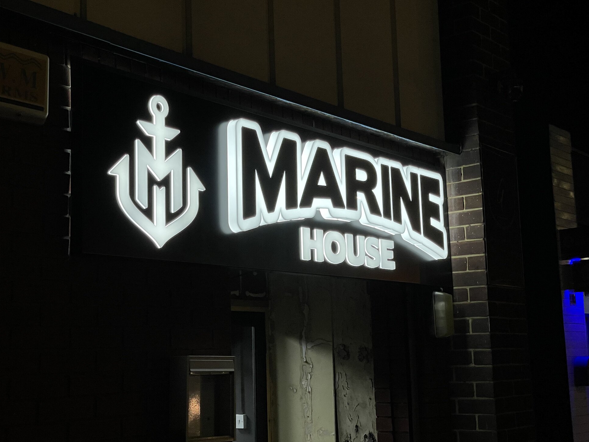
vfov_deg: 27.0
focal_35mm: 54
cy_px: 215
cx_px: 297
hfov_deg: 35.5
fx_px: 919
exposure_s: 1/100
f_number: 2
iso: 125
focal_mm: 6
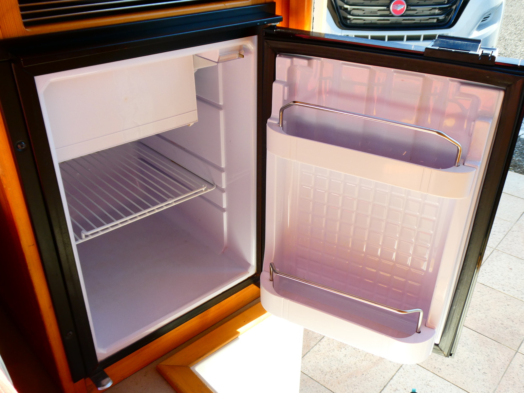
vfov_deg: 42.9
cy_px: 196
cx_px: 262
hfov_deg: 55.4
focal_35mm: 33
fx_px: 500
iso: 80
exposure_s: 1/125
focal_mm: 5.8
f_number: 3.6
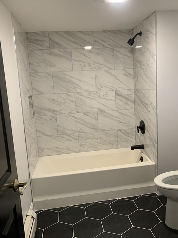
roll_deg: +2.5
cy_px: 119
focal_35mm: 30
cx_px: 100
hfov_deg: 46.7
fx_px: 206
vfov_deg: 60.0
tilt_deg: -7.4
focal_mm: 4.25
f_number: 1.8
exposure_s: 1/60
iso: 160
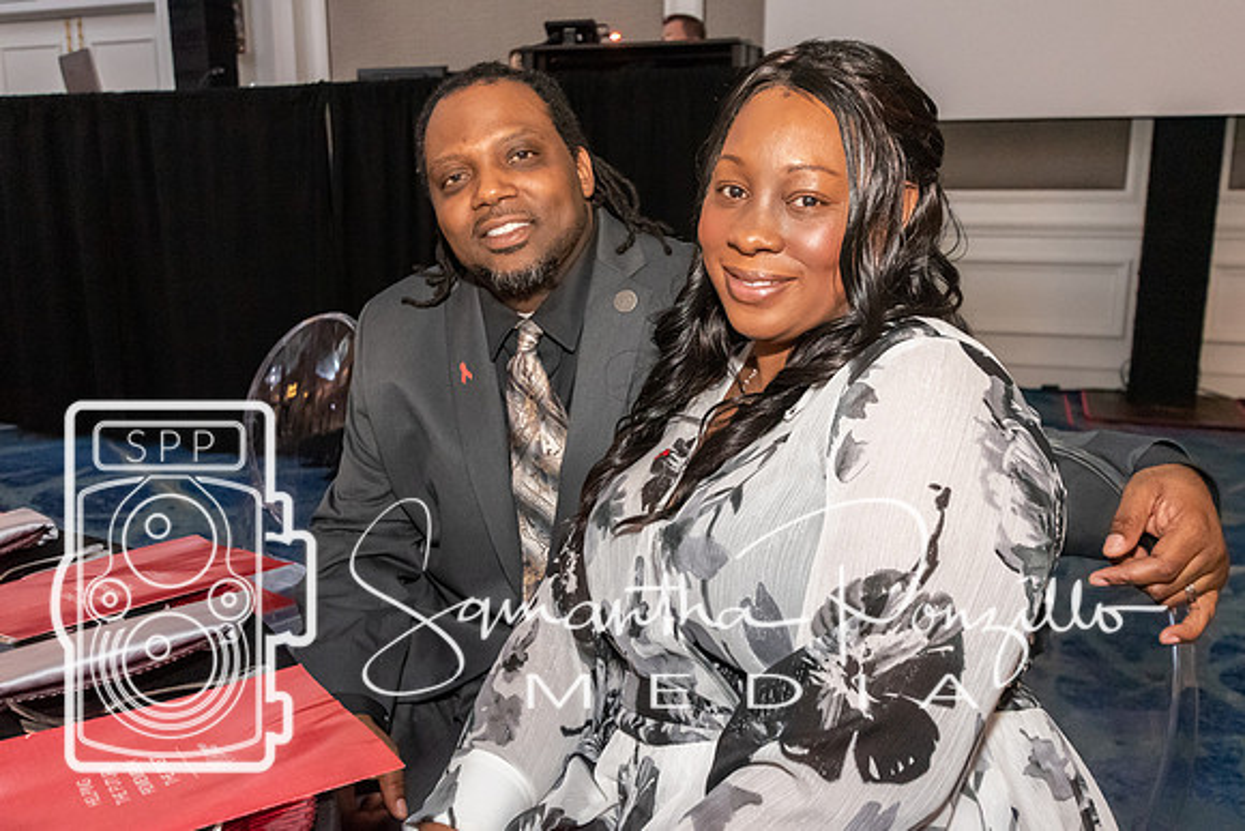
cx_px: 597
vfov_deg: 40.9
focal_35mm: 32
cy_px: 417
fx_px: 1114
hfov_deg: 58.4
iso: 5600
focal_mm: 20
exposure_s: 1/60
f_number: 3.5
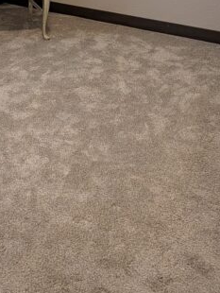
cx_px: 8
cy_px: -34
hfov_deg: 22.9
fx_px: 525
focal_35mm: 62
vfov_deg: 28.2
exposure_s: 1/120
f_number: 1.68
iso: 55
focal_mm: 6.9
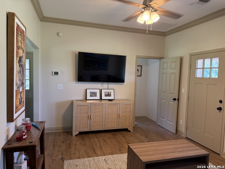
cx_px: 112
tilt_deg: -3.0
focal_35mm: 24
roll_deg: -1.1
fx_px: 156
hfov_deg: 71.6
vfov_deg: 56.8
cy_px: 84
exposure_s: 1/84
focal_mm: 6.76
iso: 200
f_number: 1.78
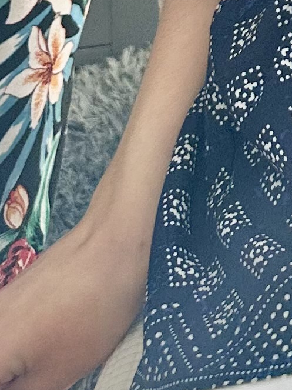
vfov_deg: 11.3
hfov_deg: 9.2
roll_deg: -1.9
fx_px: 1643
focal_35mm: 146
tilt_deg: -5.2
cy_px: -535
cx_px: 691
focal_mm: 6.86
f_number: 1.78
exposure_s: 1/163
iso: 80
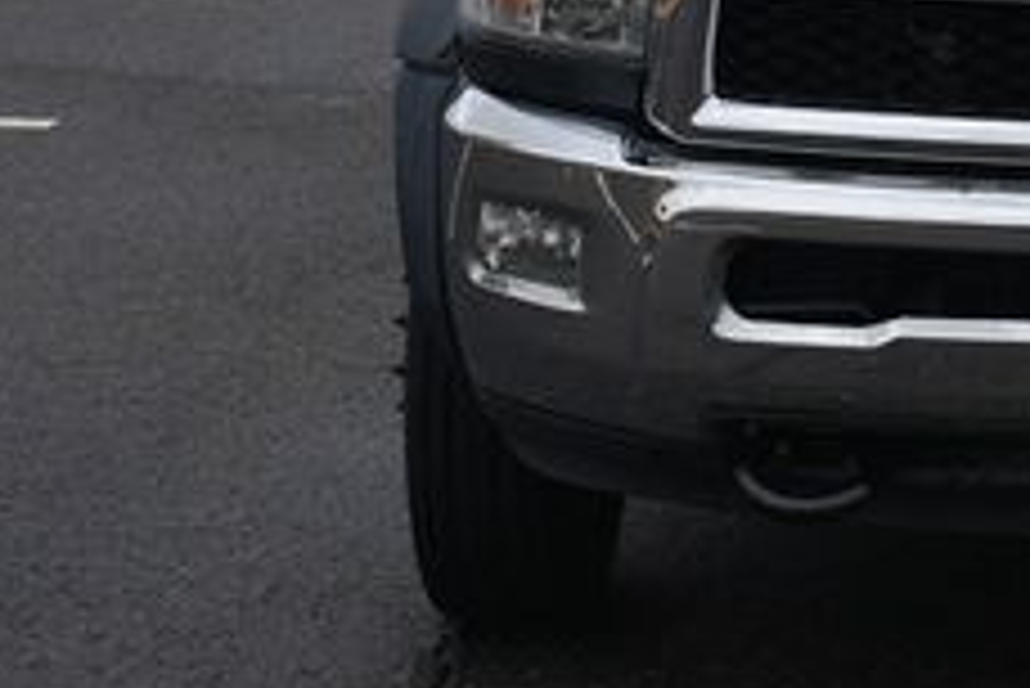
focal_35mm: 113
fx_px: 3246
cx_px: 1345
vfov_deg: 11.8
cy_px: -169
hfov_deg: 17.0
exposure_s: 1/250
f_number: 6.3
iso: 200
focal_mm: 27
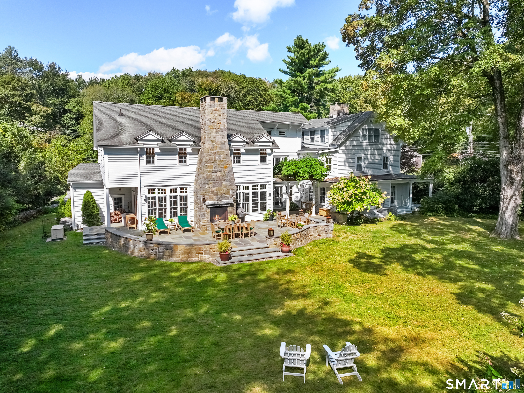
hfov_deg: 71.6
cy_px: 196
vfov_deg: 56.8
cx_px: 262
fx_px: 363
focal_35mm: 24
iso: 190
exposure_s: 1/320
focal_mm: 12.29
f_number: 2.8
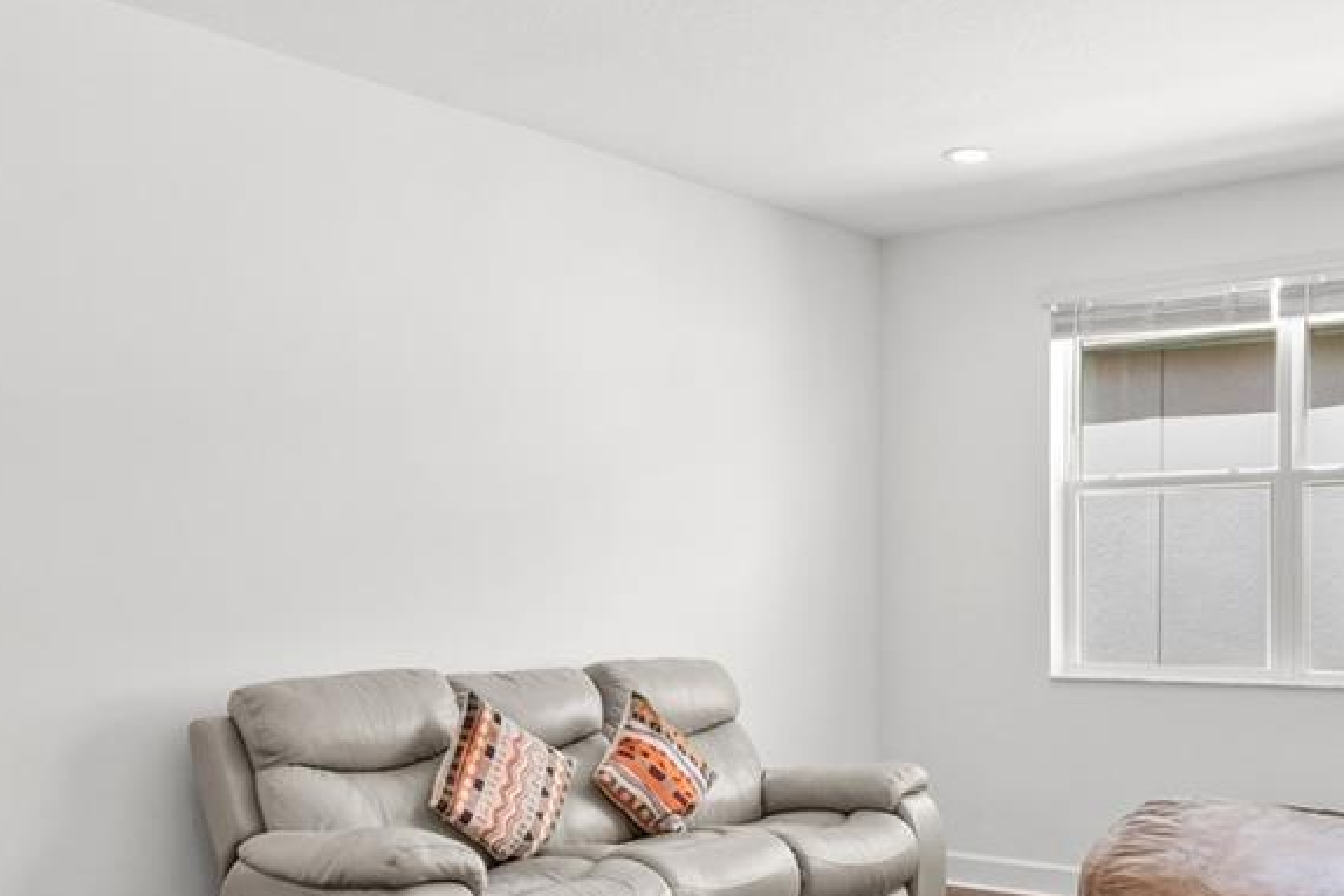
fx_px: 1456
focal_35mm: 39
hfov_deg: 49.3
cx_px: 789
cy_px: 587
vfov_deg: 34.0
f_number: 8
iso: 400
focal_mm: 14
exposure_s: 1/25
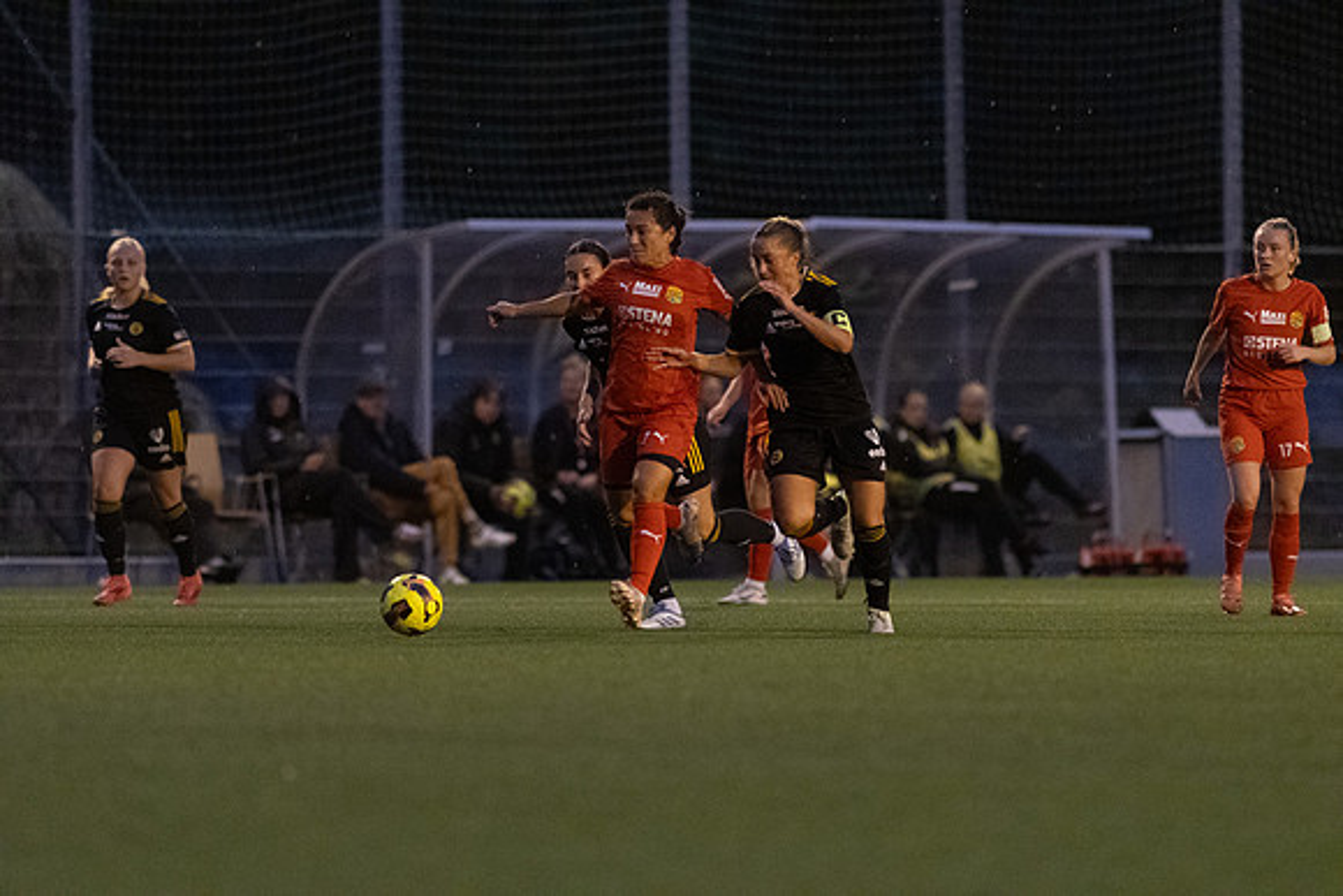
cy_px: 448
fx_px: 16791
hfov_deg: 4.6
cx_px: 672
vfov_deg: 3.1
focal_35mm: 450
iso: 8000
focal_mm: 300
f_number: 3.2
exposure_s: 1/640
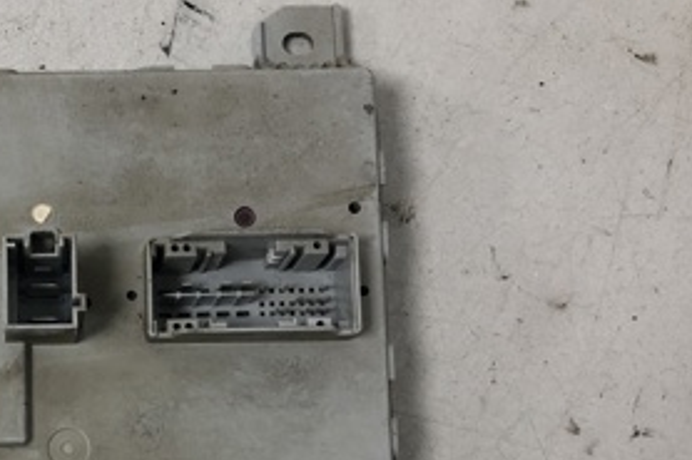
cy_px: 435
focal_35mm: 67
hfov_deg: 28.3
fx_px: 1287
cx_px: 2
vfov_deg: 19.8
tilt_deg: -82.8
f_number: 1.8
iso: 40
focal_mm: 4
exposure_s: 1/25
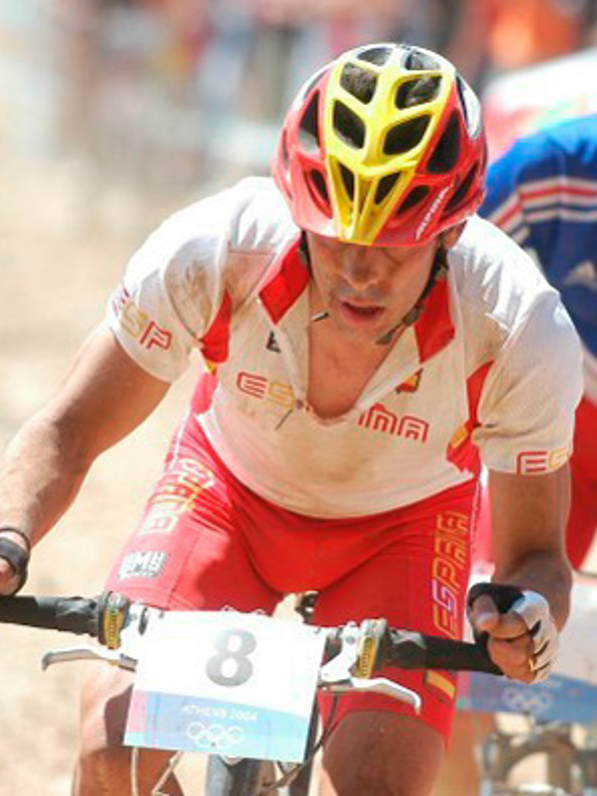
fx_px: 9543
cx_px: 283
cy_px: 398
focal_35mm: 415
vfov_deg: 4.8
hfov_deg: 3.6
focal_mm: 190
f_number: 3.2
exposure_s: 1/1250
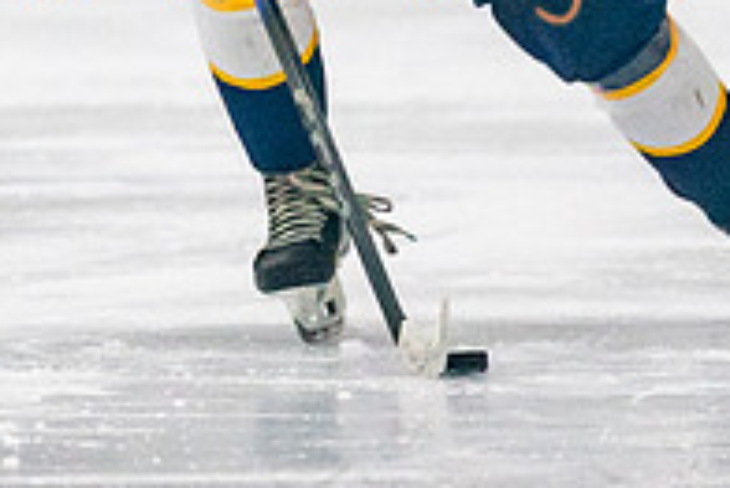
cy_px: 141
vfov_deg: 1.1
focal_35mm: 1257
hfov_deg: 1.6
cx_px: 486
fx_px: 25507
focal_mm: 200
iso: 4000
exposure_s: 1/1600
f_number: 2.8
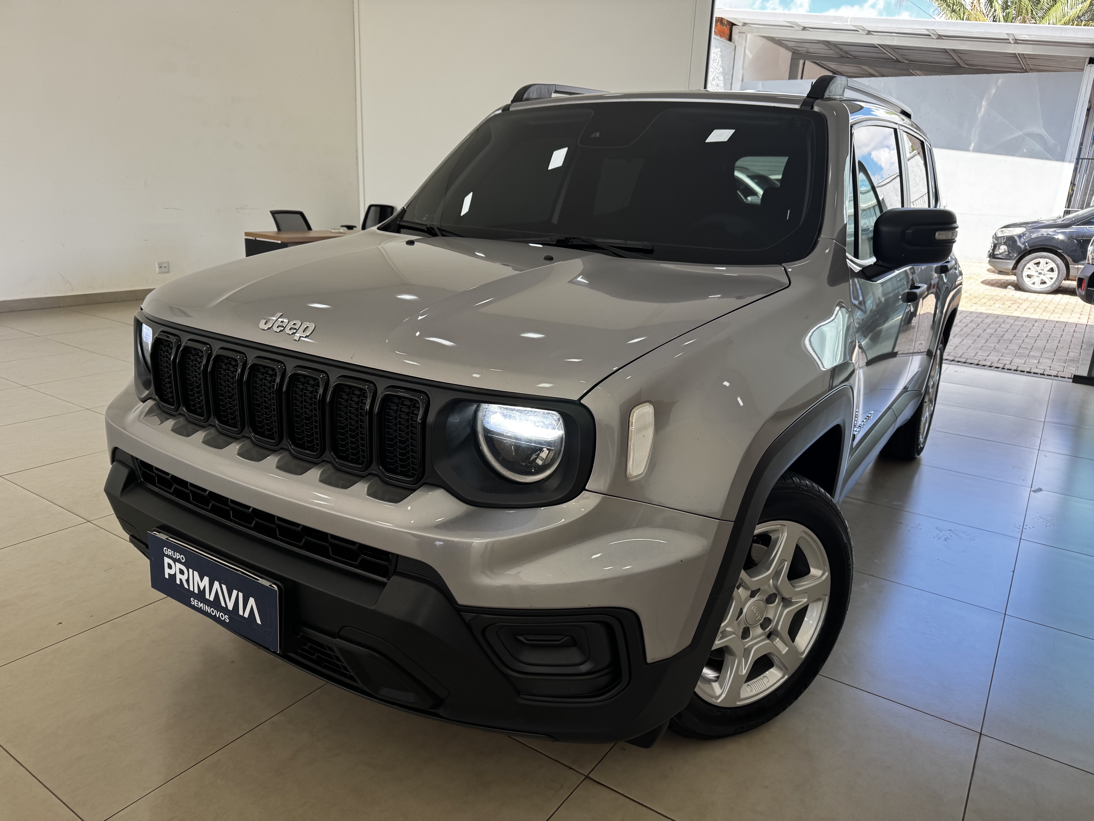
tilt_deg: -17.0
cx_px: 547
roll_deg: -2.5
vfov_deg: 56.8
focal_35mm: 24
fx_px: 758
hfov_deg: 71.6
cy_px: 410
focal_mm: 6.76
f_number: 1.78
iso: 64
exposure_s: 1/215
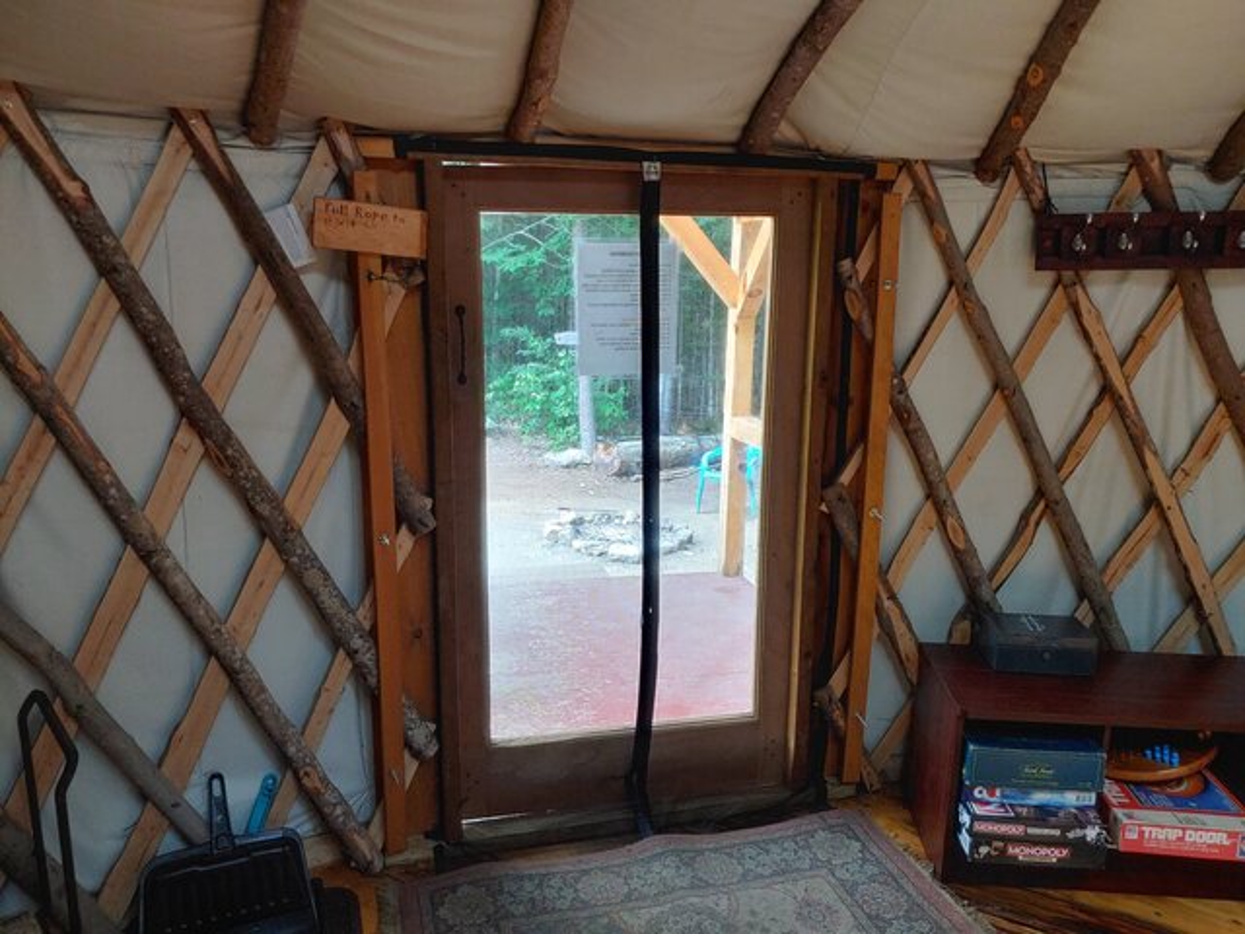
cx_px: 622
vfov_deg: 54.9
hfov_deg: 69.4
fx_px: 899
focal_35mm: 25
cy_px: 467
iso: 100
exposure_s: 1/60
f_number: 1.5
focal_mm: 4.23
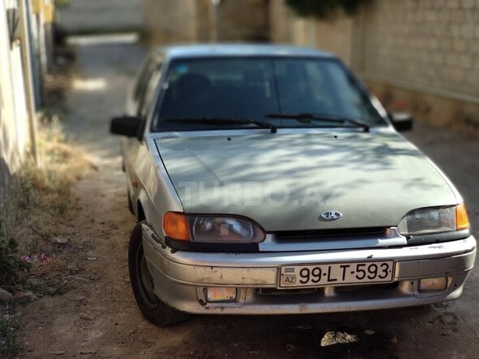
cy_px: 194
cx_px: 261
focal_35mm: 58
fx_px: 803
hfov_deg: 33.2
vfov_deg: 25.2
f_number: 2.6
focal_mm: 5.99
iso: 100
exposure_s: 1/253
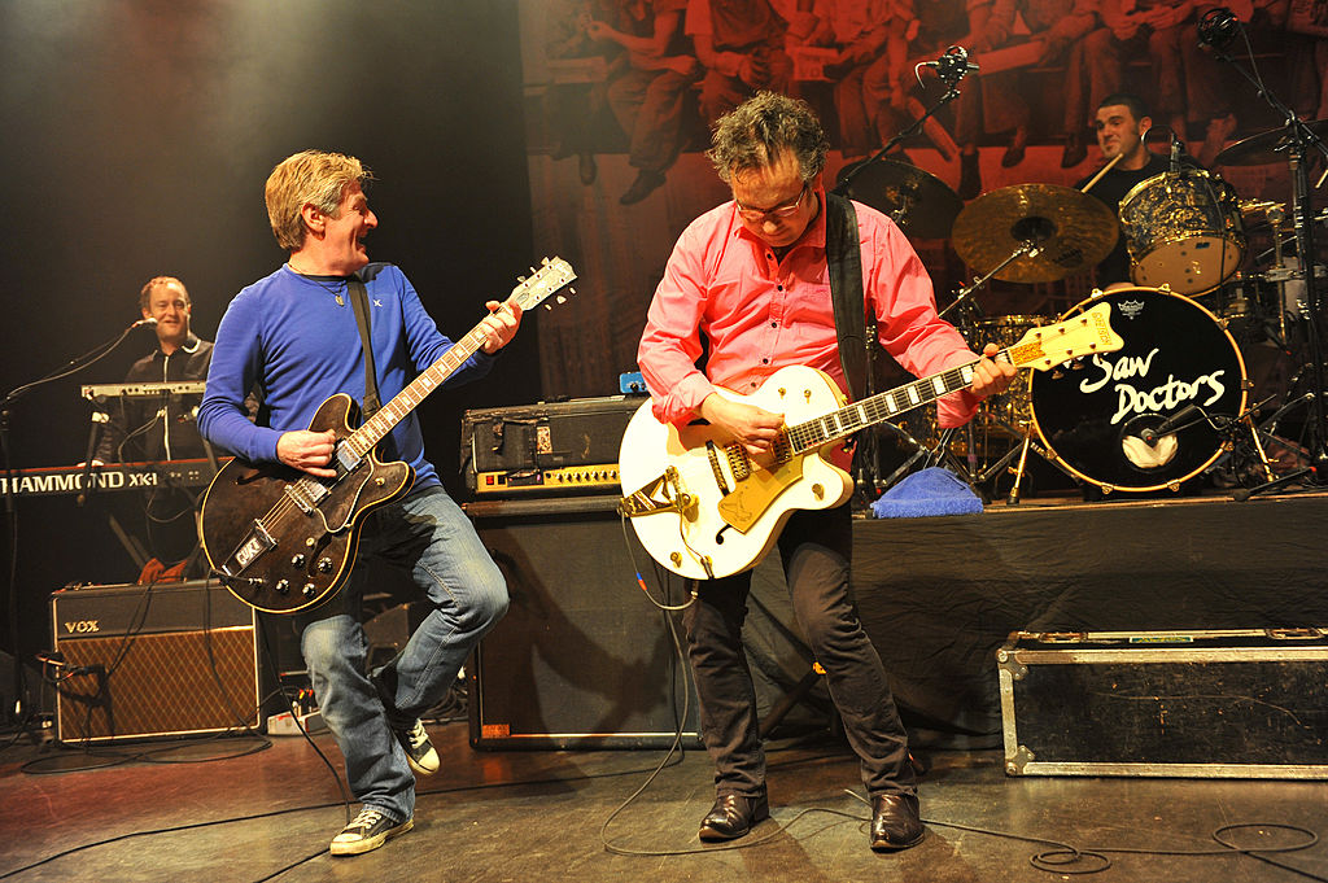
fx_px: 1548
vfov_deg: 31.8
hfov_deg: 46.4
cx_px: 664
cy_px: 442
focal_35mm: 42
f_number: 3.2
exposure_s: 1/200
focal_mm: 42
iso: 1000
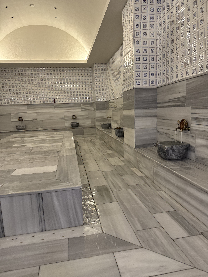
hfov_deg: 56.8
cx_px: 104
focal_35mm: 24
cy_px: 138
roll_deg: +1.6
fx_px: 192
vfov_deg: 71.6
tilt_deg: -7.7
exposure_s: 1/50
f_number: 1.78
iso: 400
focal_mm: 6.76
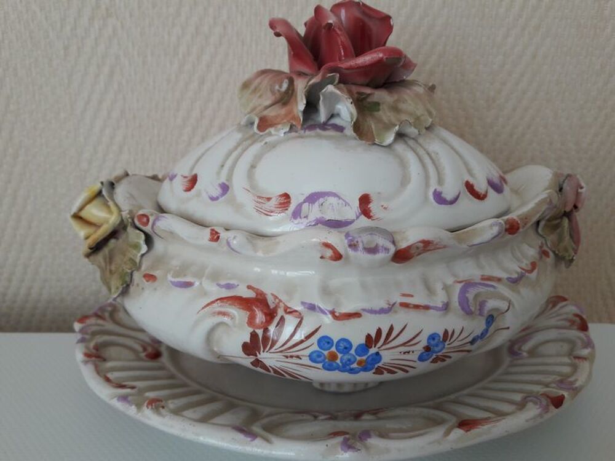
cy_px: 230
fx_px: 497
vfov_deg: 49.7
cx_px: 308
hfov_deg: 63.4
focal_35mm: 28
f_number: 1.9
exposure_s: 1/100
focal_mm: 3.7
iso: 40
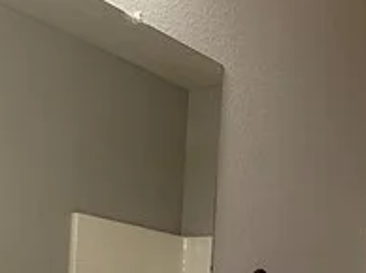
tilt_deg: -3.8
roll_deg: -3.3
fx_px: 781
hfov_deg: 26.2
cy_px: 393
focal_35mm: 74
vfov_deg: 18.0
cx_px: 238
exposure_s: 1/120
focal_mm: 2.22
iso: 100
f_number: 2.2
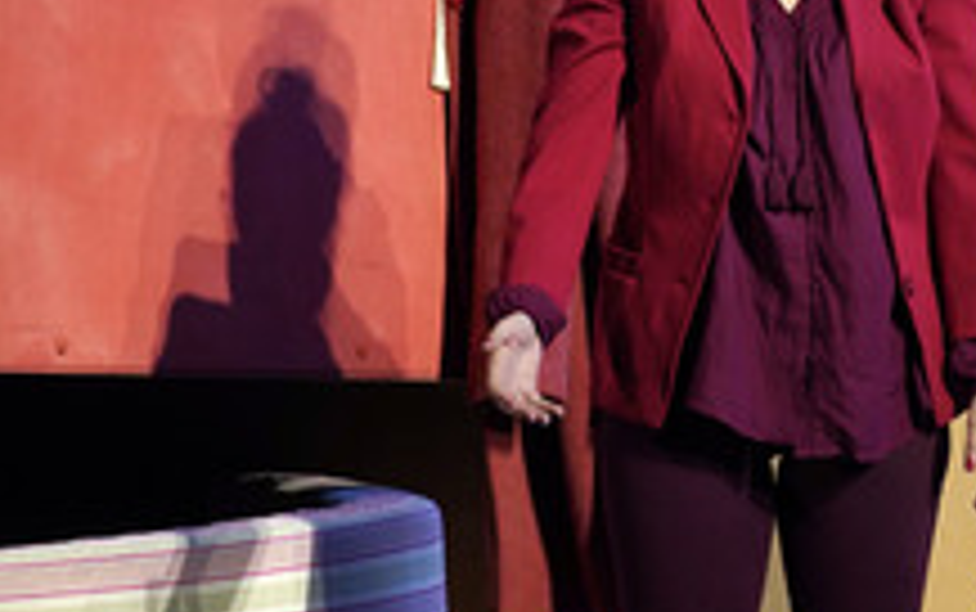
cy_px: 166
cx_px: 758
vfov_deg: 3.1
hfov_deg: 5.0
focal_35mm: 423
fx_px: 11260
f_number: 4.5
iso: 1600
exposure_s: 1/320
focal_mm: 200
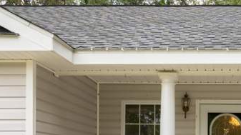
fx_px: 364
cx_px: 208
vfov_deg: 19.8
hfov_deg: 34.9
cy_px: 161
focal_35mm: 57
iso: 100
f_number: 4
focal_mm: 15
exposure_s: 1/500
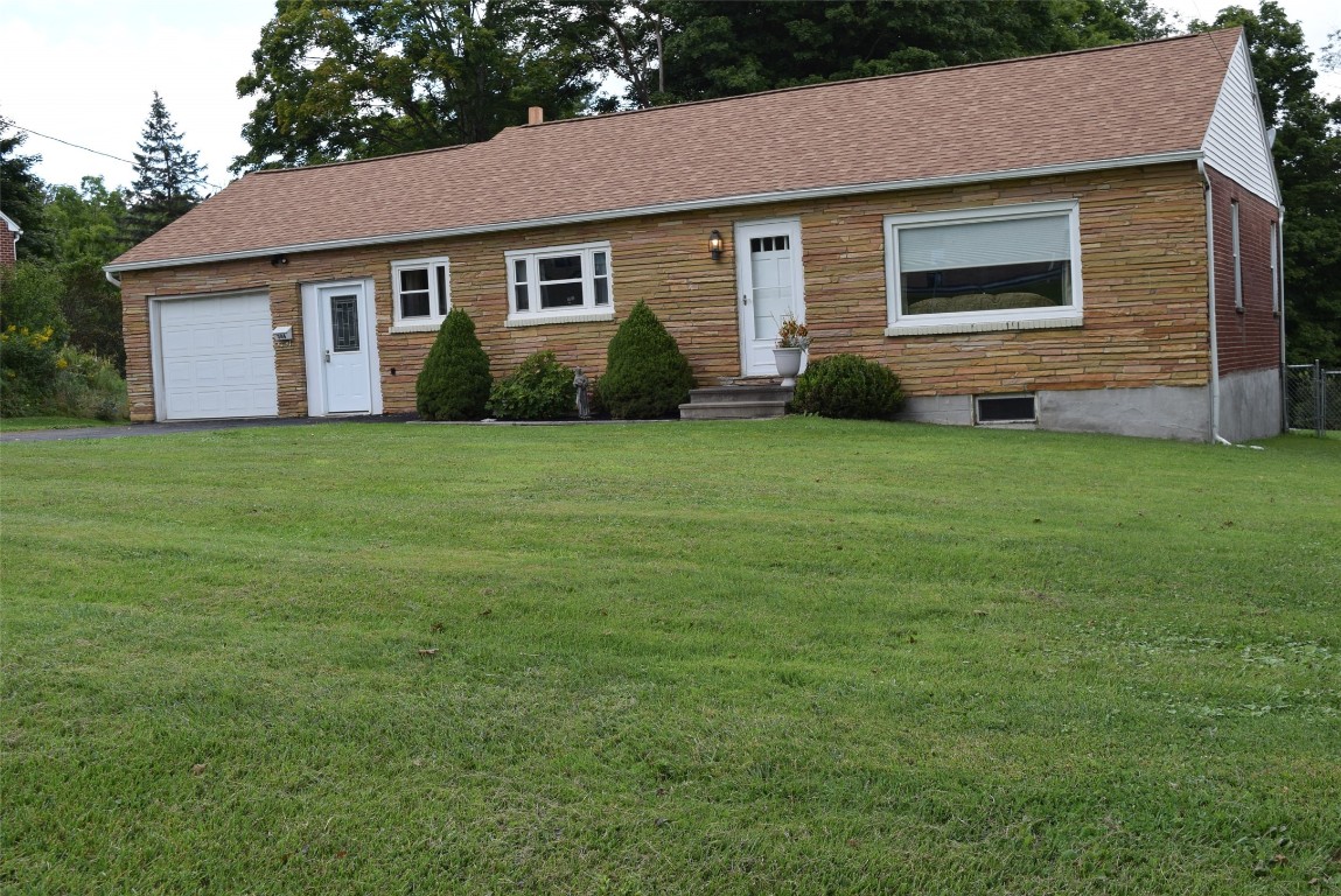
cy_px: 448
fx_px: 1566
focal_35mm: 42
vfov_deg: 31.9
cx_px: 670
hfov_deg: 46.4
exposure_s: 1/250
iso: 360
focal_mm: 28
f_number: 8
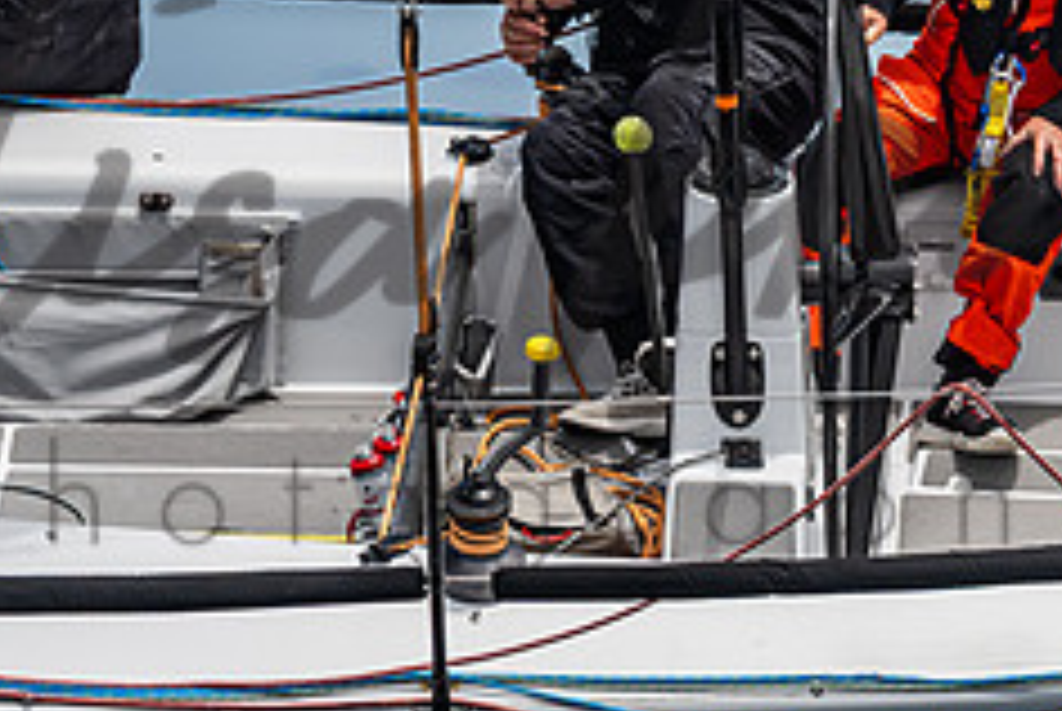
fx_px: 12021
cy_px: 169
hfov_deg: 5.1
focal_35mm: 407
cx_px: 949
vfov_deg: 3.4
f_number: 7.6
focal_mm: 160
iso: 500
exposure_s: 1/2500
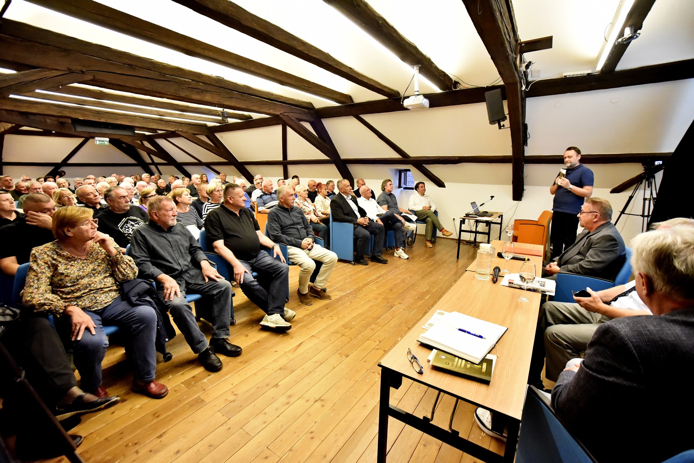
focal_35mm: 15
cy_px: 232
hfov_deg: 100.4
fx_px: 289
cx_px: 347
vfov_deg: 77.4
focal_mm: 15
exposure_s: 1/160
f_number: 5.6
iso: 8000
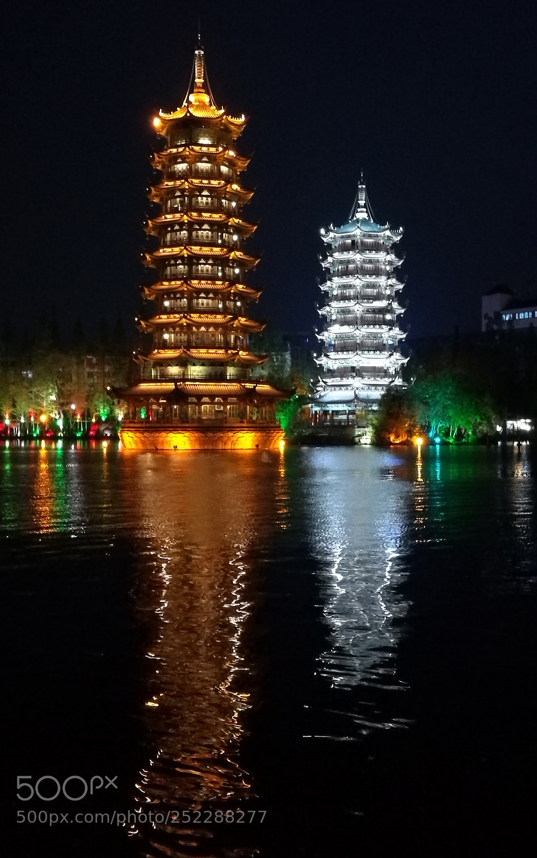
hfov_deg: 29.2
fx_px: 1030
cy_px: 425
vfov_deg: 45.3
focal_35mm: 44
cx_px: 309
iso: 800
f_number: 2.2
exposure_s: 1/16.7
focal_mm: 4.5
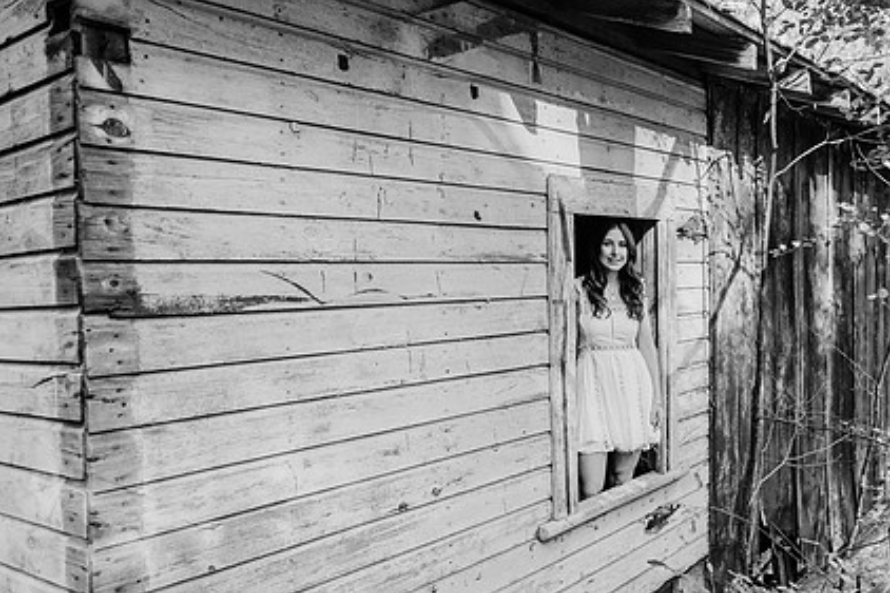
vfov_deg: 39.9
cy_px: 313
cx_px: 607
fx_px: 815
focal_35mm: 33
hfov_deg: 55.8
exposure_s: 1/160
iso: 320
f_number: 2.8
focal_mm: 24
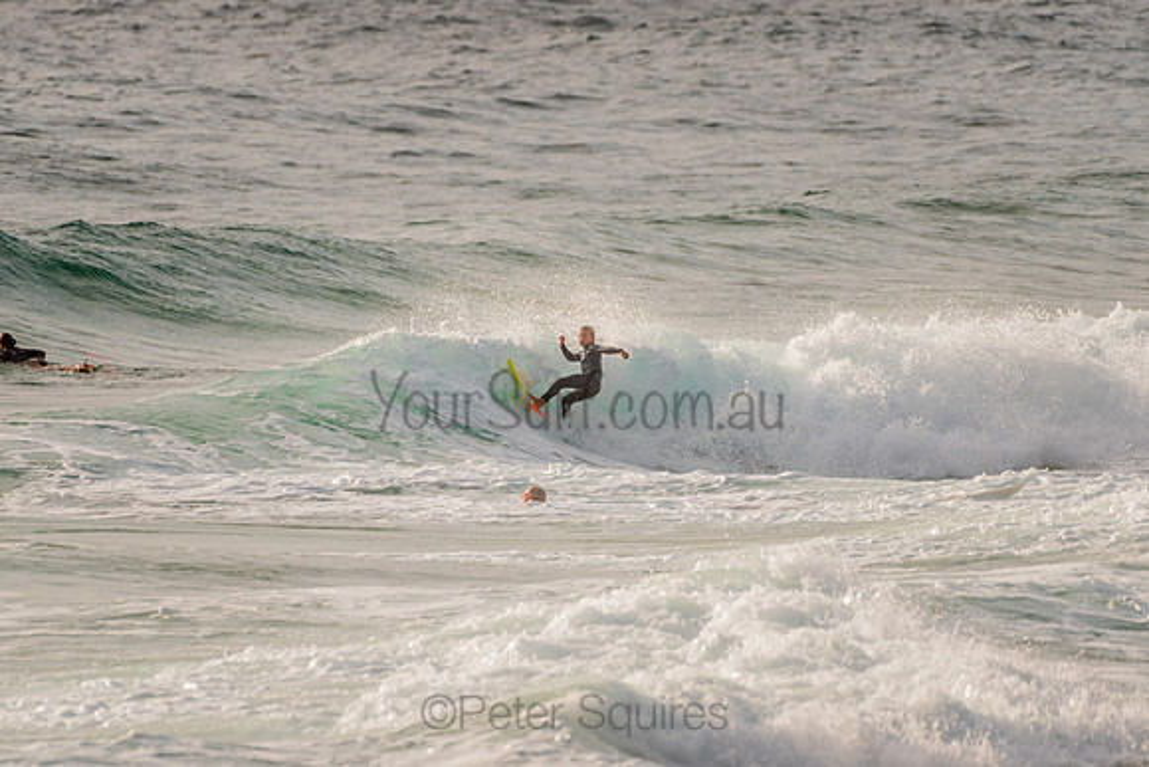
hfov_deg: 3.4
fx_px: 19565
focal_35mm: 613
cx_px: 560
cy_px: 372
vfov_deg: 2.2
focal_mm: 500
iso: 160
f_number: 5.6
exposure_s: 1/2000
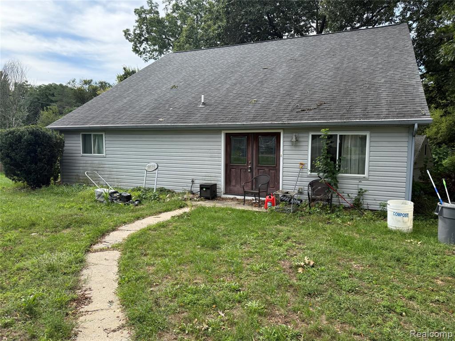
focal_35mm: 24
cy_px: 170
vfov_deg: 56.8
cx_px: 228
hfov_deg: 71.6
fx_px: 315
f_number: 1.78
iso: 100
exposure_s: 1/1727
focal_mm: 6.76
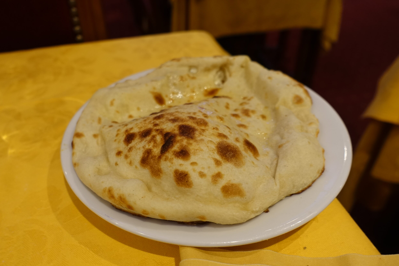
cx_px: 205
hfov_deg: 61.9
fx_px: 332
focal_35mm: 30
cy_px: 135
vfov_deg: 43.6
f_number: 2.5
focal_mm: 10.51
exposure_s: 1/30
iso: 320
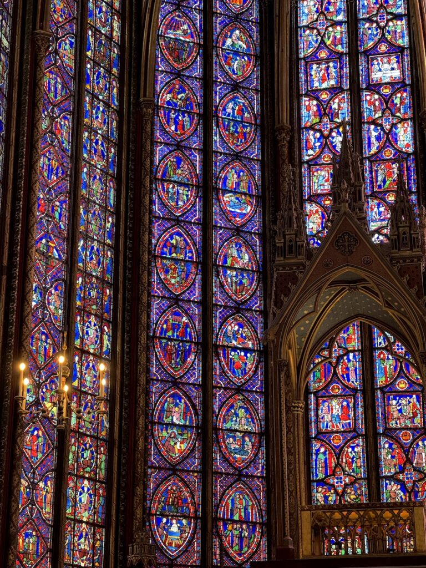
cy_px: 284
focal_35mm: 77
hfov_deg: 19.1
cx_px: 213
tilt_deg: +22.7
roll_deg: -0.3
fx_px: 1263
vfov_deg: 25.3
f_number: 2.8
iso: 250
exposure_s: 1/50
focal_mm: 9
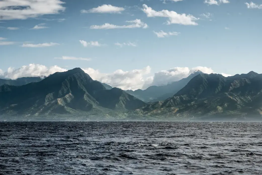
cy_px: 88
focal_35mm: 83
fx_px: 604
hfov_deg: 24.5
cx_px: 131
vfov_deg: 16.5
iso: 640
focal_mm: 55
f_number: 14
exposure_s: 1/500
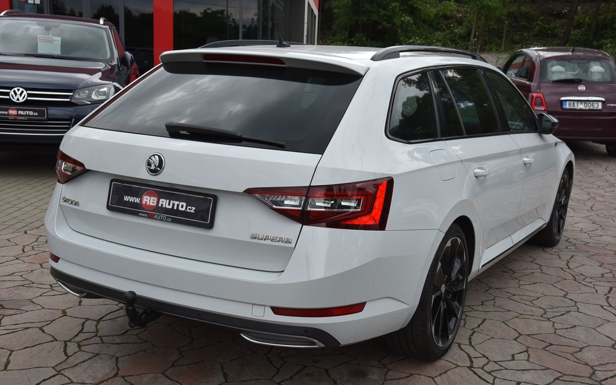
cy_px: 199
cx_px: 308
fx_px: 755
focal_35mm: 45
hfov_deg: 44.4
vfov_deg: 28.6
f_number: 9
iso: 500
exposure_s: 1/320
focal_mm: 44
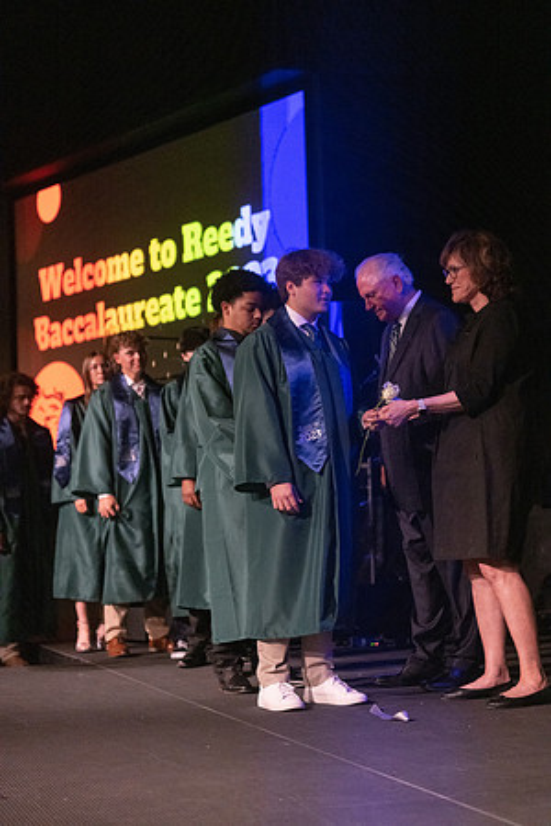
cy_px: 413
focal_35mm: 70
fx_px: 1607
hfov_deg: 19.5
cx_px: 276
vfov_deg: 28.8
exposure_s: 1/1000
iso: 16000
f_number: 2.8
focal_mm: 70
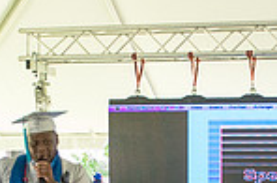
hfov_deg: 17.4
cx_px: 158
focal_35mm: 118
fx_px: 906
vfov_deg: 11.2
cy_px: 247
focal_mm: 24
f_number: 4
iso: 2500
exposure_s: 1/800
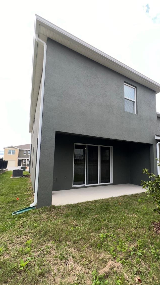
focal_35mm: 15
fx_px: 113
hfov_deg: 69.7
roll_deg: -0.6
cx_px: 97
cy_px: 150
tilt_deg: +6.5
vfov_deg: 102.9
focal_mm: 1.57
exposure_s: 1/473
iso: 25
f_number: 1.8
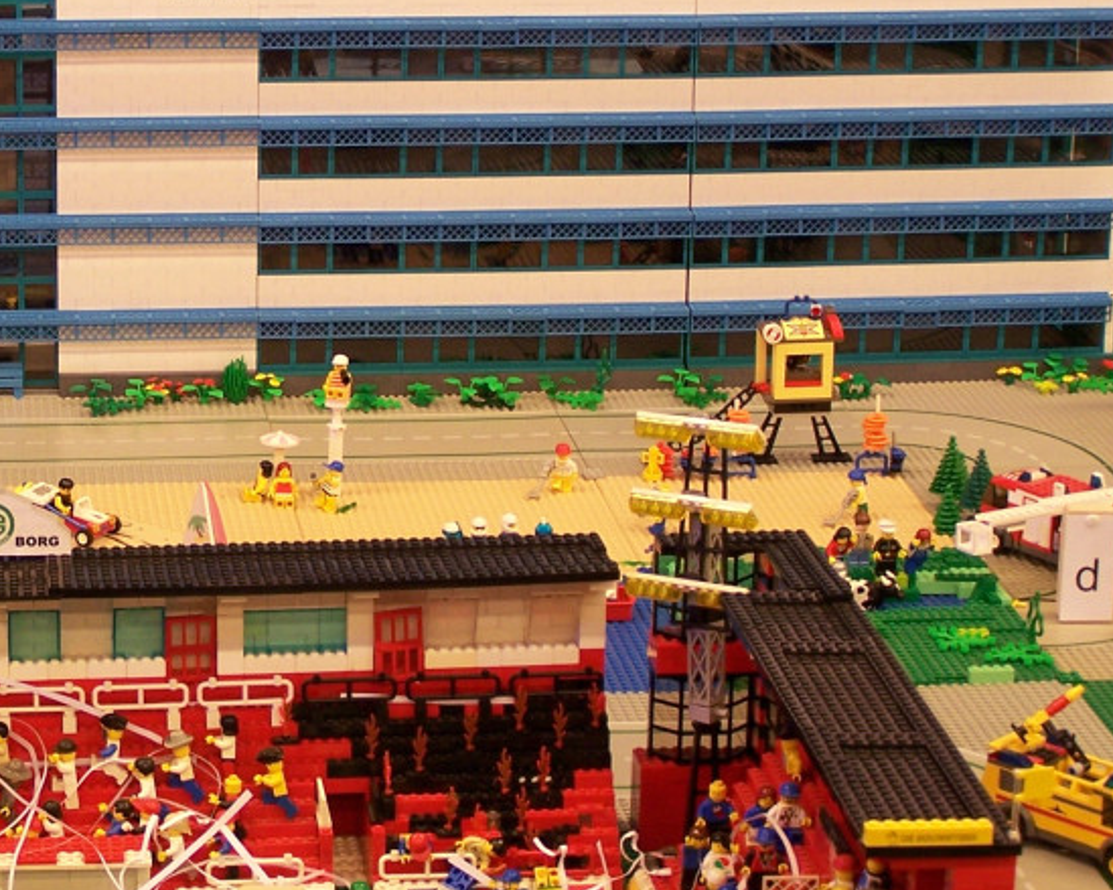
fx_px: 4018
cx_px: 227
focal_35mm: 122
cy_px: 314
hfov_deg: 15.7
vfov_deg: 12.6
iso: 80
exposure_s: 1/3
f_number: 3.2
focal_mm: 11.1
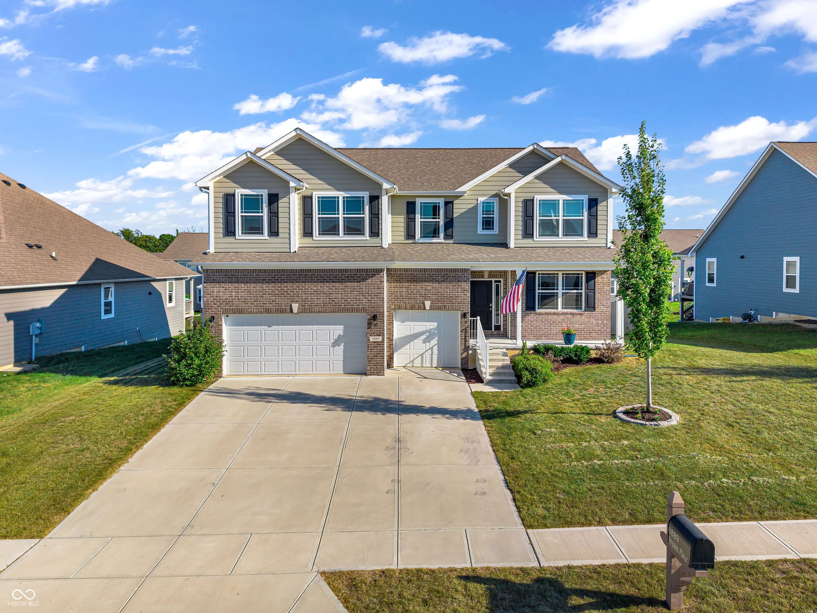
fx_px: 566
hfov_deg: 71.6
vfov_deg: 56.8
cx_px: 408
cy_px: 306
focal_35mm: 24
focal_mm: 8.67
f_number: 1.8
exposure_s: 1/4000
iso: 140
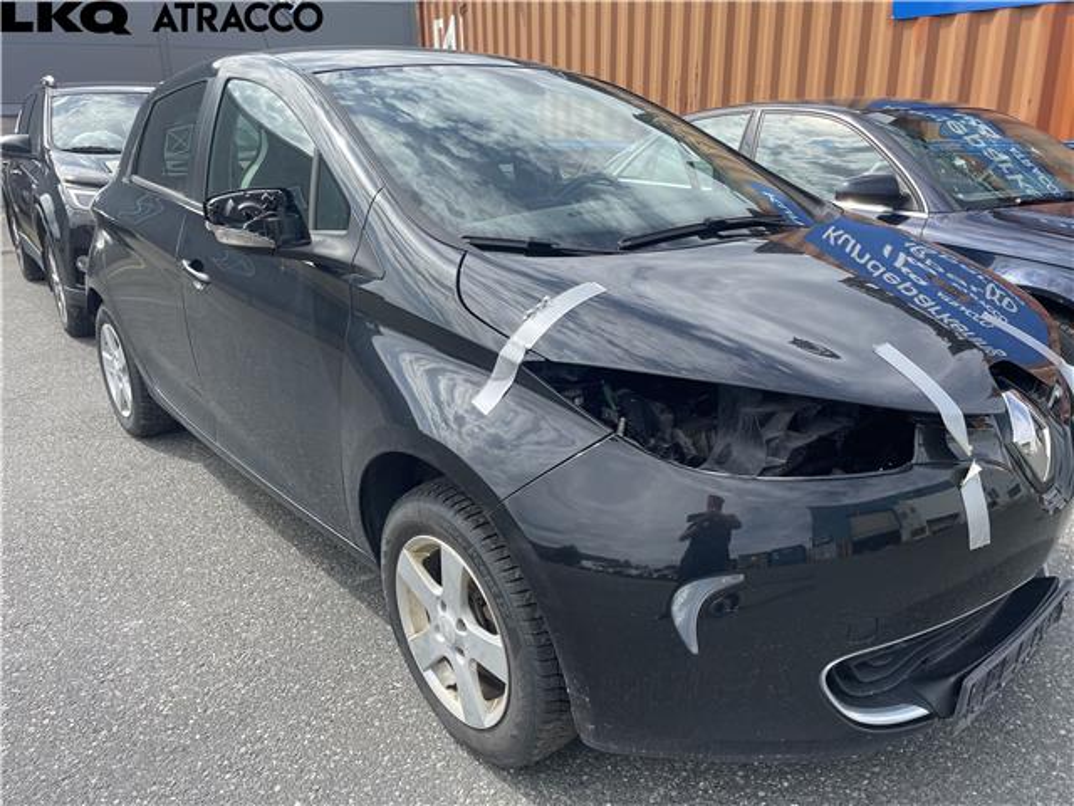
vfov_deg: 53.1
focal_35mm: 26
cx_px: 537
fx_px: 807
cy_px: 403
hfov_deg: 67.3
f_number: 1.6
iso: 32
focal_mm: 4.2
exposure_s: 1/1531
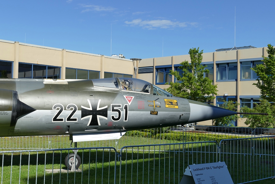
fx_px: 390
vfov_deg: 26.5
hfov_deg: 38.9
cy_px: 92
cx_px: 138
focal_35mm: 51
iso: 125
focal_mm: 18.44
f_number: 4.5
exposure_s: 1/1600
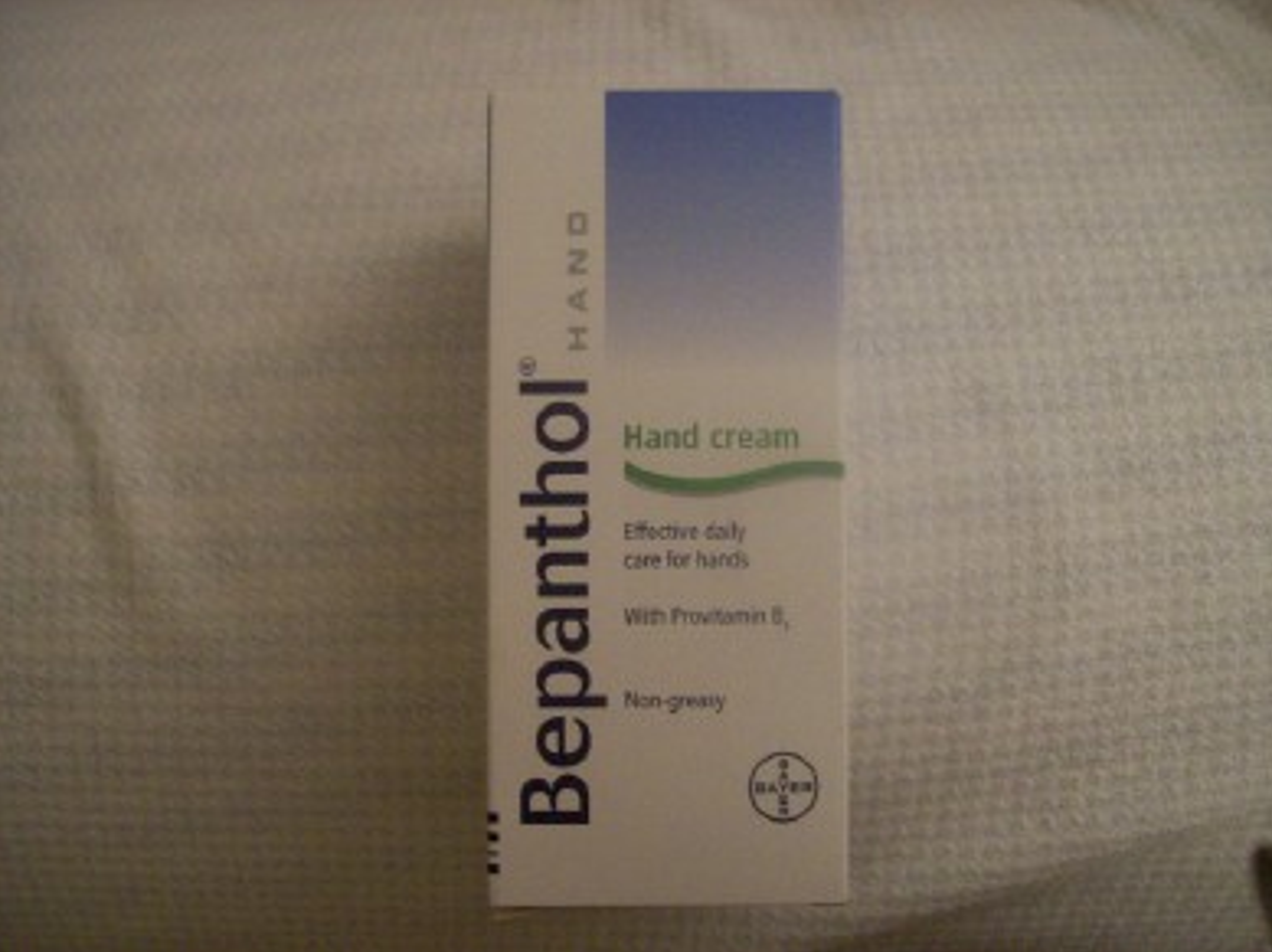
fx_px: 1358
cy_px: 483
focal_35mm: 37
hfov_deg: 50.2
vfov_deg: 38.6
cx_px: 644
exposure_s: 1/8
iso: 160
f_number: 2.7
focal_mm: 6
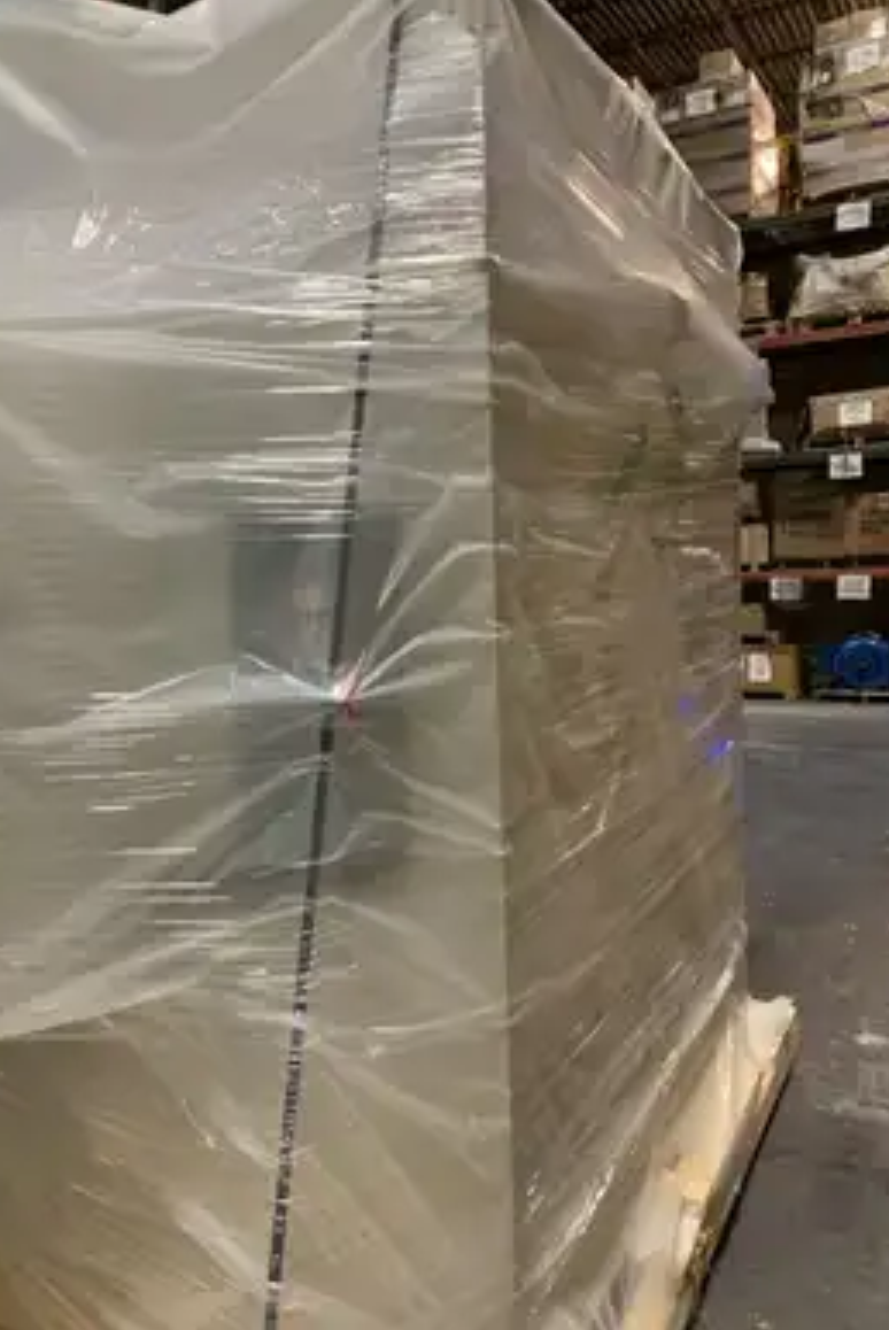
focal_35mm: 28
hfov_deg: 46.5
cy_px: 644
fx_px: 1035
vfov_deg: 65.4
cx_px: 424
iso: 250
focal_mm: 4.2
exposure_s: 1/40
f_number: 1.8
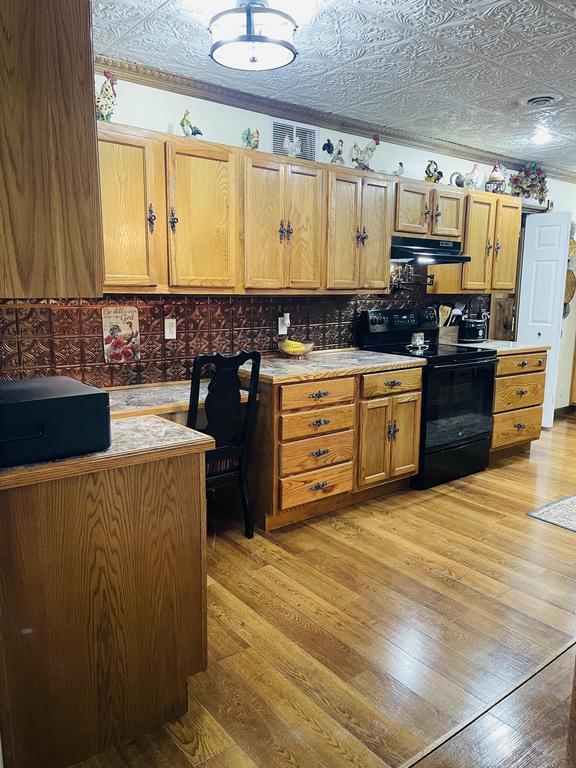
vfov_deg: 69.4
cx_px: 288
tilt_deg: -8.6
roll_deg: +0.2
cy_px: 384
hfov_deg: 54.9
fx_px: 555
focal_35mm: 25
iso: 400
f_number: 1.6
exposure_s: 1/60
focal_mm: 5.1
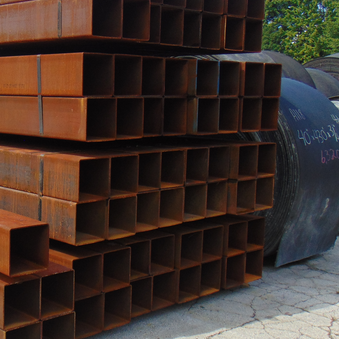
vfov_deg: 31.6
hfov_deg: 29.9
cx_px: 18
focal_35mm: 54
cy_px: 154
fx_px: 598
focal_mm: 4.9
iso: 80
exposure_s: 1/500
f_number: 3
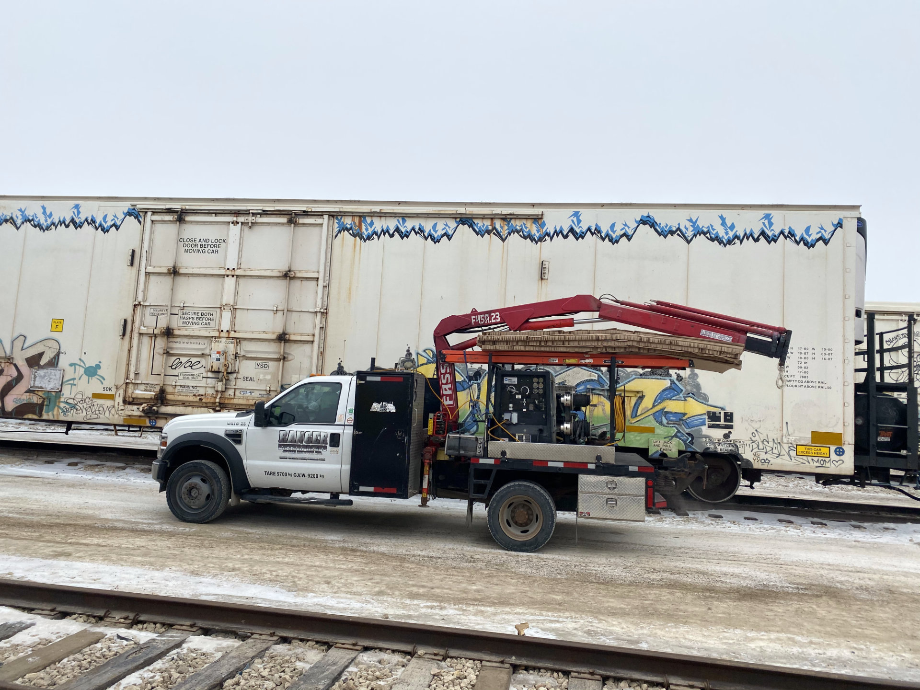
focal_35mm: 26
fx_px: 691
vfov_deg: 53.1
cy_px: 345
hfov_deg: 67.3
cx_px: 460
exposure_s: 1/1182
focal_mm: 4.2
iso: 32
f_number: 1.8
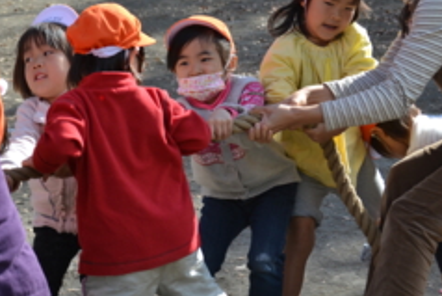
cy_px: 49
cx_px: 85
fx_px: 1706
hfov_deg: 14.7
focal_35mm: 139
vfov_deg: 9.9
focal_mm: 55
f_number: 6.3
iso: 100
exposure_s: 1/160
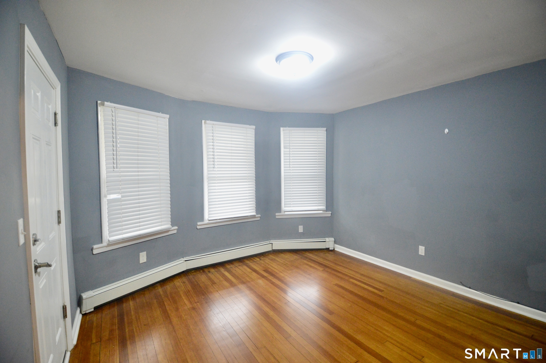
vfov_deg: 77.2
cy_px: 182
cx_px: 273
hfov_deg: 100.4
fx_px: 227
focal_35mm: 15
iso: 1800
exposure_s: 1/60
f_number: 3.5
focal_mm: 10
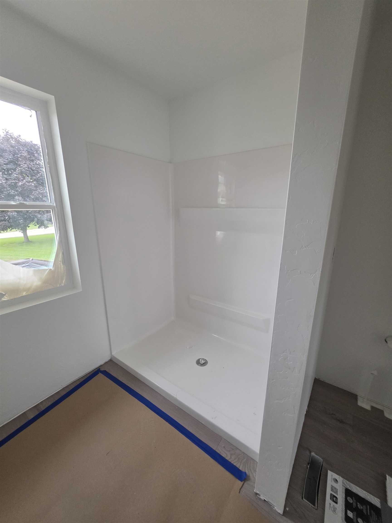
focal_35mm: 13
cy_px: 262
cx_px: 196
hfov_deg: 89.9
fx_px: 196
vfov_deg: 106.2
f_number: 1.9
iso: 250
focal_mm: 2.2
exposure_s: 1/120
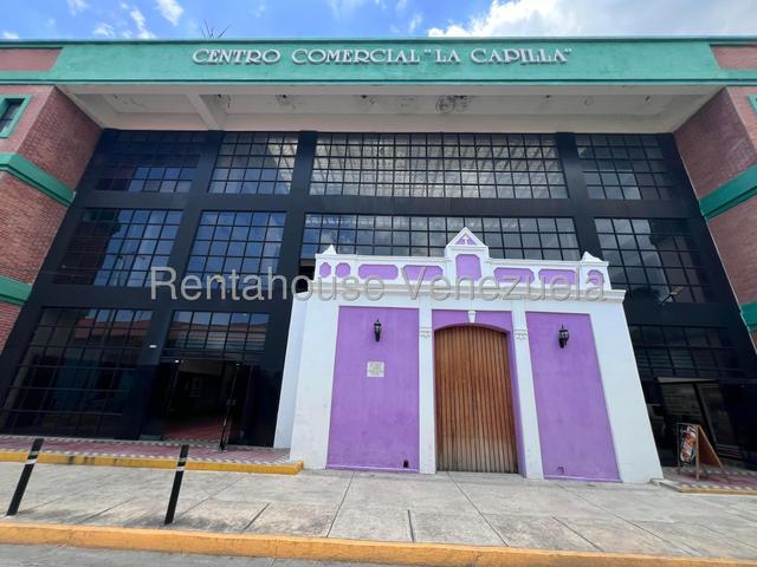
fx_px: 284
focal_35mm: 13
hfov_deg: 106.2
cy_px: 284
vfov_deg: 89.9
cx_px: 378
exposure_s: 1/608
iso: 32
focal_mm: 1.57
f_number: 1.8
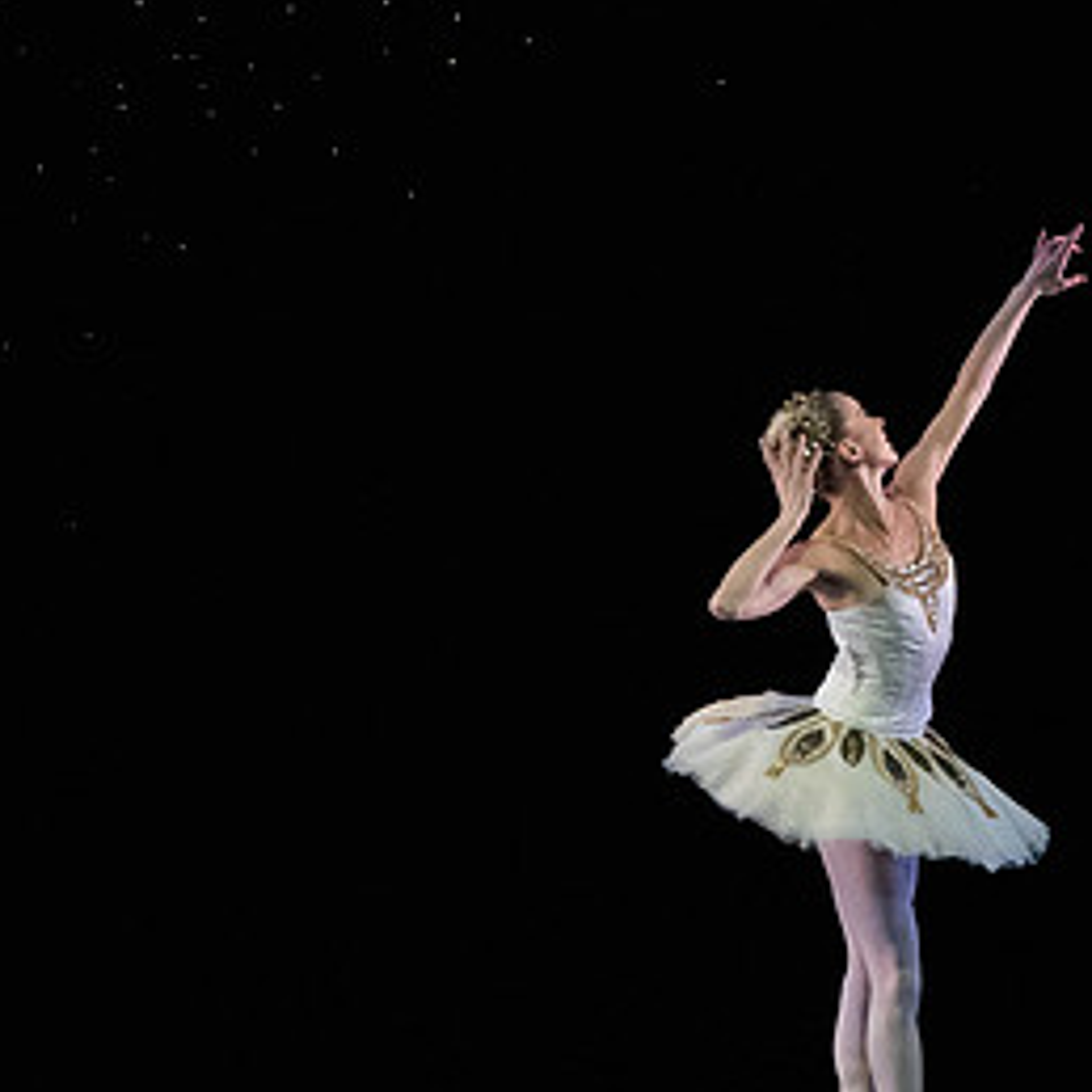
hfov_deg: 2.9
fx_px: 21593
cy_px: 812
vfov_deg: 2.9
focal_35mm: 605
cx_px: 772
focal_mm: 318
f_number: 11
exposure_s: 1/500
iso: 20000
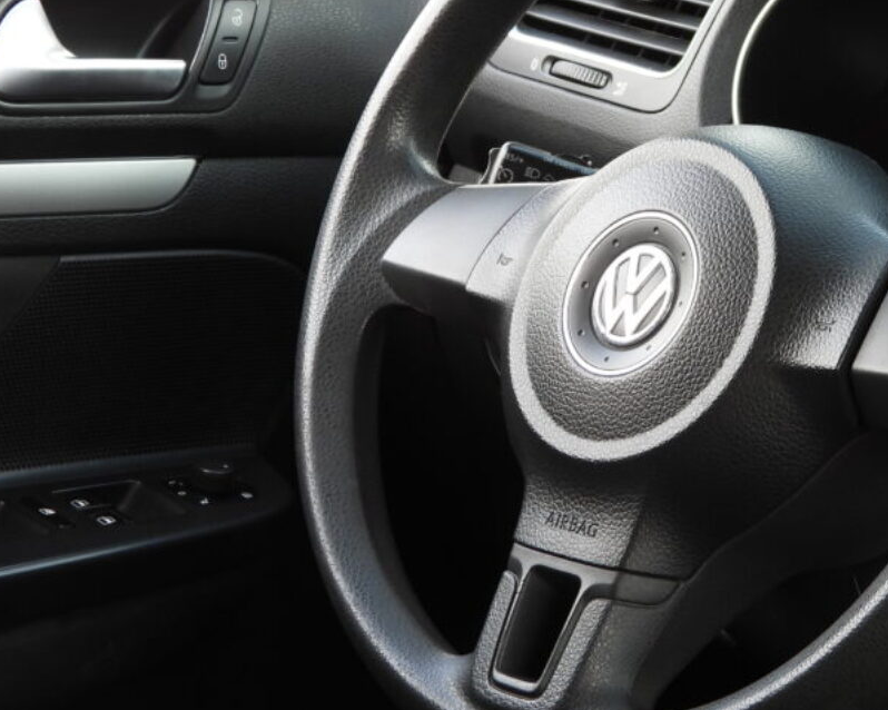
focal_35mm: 147
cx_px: 718
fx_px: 3862
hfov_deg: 13.1
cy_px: 308
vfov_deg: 10.5
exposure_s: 1/80
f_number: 3.5
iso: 100
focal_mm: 13.5
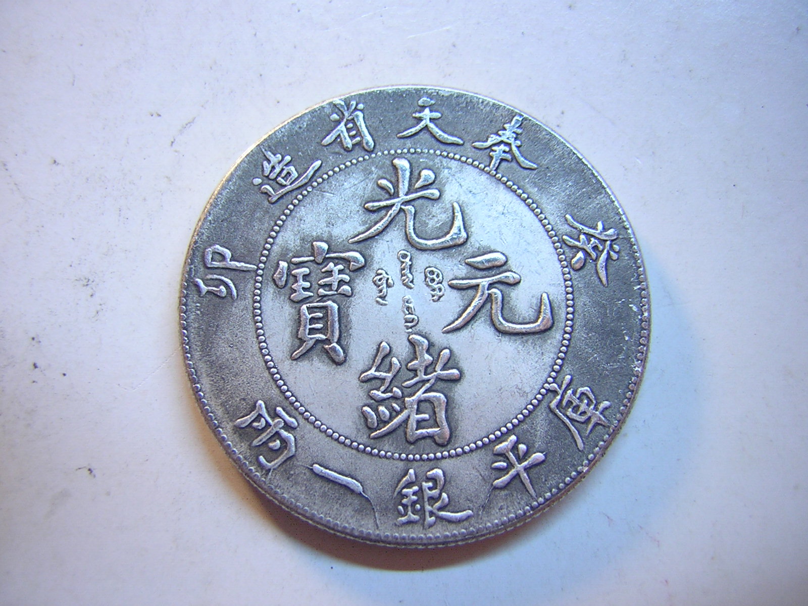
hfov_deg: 51.4
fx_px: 840
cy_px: 303
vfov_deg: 39.7
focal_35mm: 36
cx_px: 404
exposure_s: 1/15.4
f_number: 2.6
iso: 50
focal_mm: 4.7
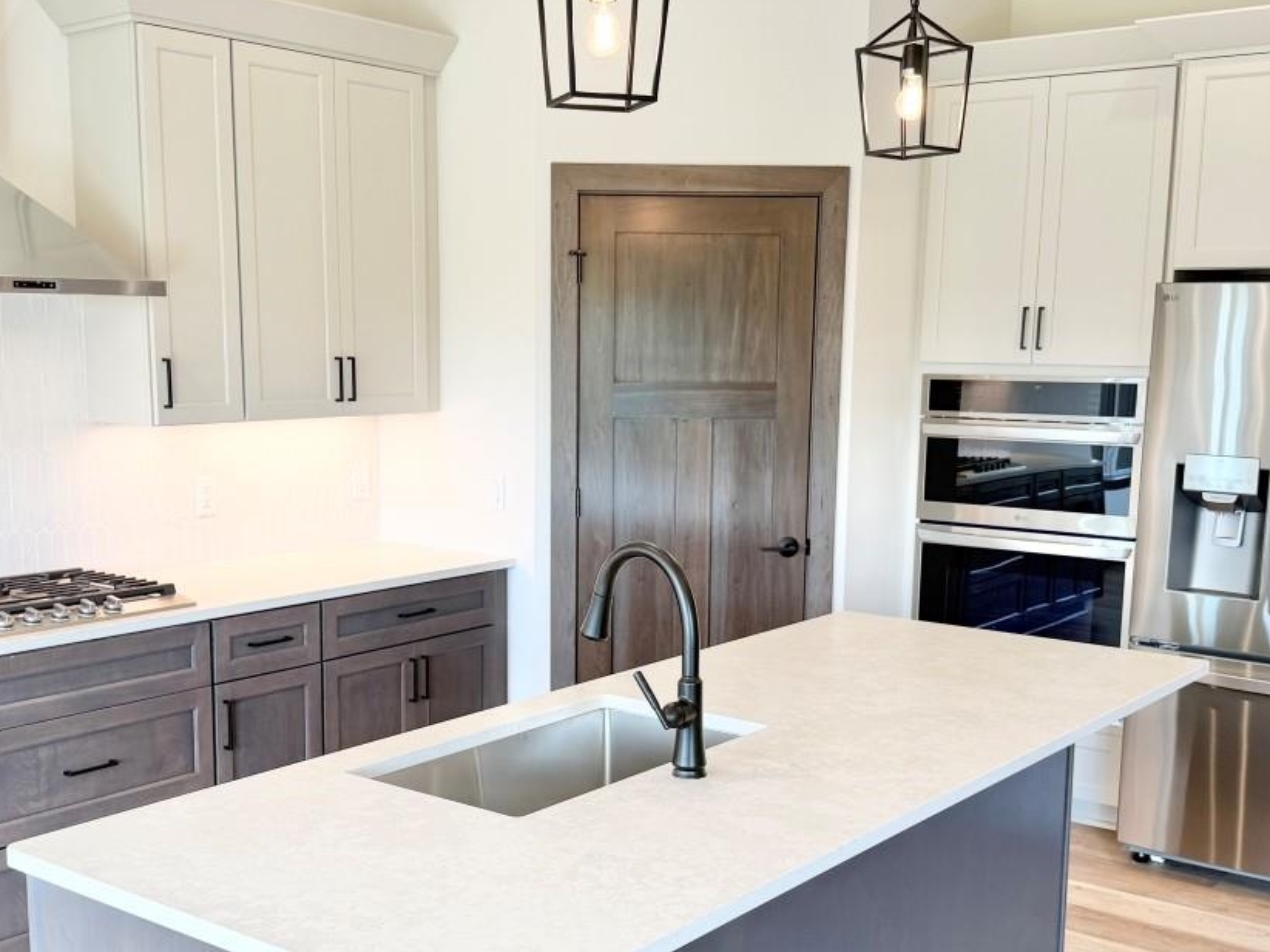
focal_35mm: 42
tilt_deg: -9.5
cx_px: 606
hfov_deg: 44.8
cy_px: 577
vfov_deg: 34.2
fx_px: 1541
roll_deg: -0.3
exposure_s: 1/178
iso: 64
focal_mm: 6.76
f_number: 1.78
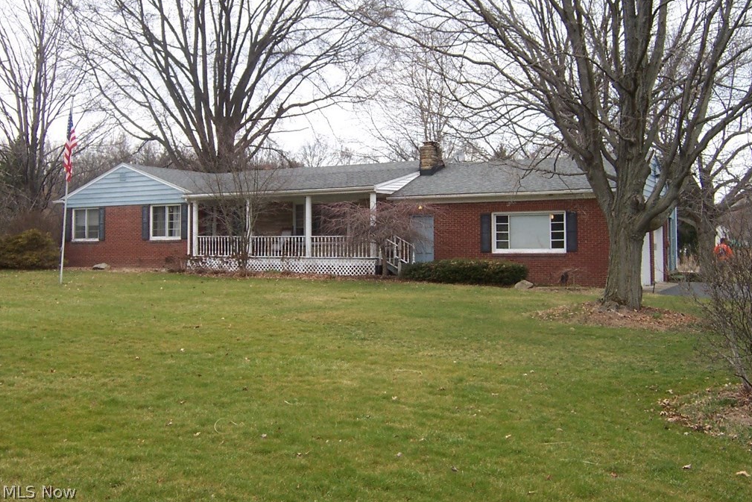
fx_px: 794
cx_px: 380
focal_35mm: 38
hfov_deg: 50.7
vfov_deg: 35.0
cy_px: 218
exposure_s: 1/250
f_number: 3.4
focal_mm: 5.6
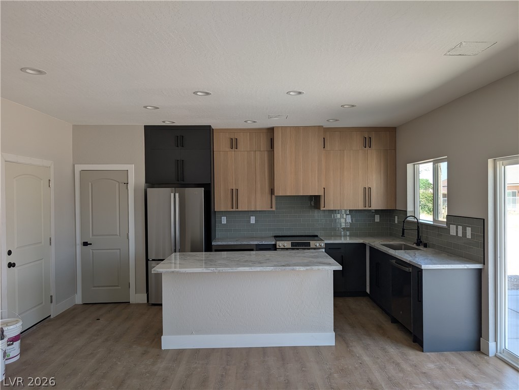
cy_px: 195
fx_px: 360
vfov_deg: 56.9
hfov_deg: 71.5
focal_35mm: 24
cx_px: 260
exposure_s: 1/91
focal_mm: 6.9
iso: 17
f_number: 1.68
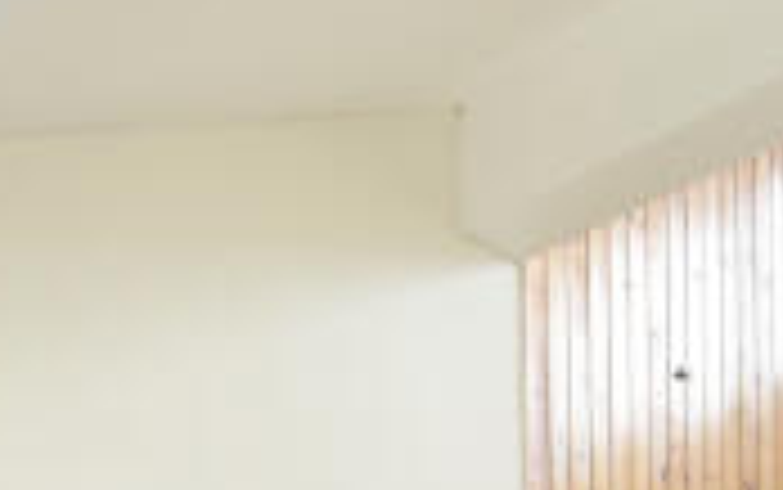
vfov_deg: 11.4
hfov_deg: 23.0
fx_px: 1922
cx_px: 441
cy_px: 1261
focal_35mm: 90
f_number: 3.5
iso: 560
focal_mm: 10
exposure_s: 1/250
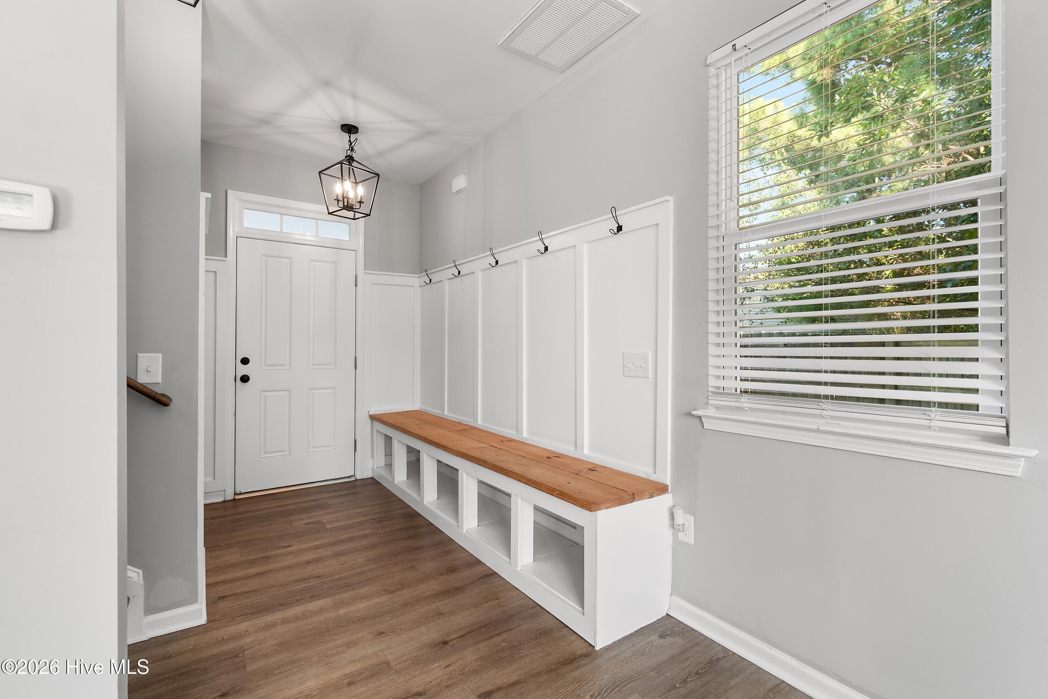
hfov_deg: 100.4
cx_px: 524
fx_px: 437
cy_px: 350
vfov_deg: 77.3
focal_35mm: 15
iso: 100
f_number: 8
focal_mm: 10
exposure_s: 1/5
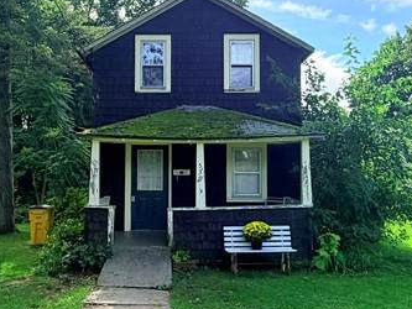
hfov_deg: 43.7
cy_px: 147
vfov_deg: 33.6
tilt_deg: +2.4
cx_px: 173
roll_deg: -0.3
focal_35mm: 43
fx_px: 512
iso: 32
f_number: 2.2
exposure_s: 1/955
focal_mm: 2.22
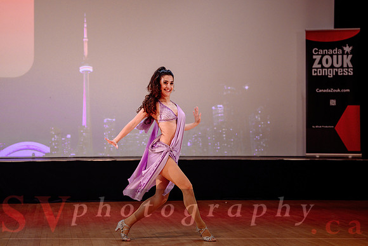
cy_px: 101
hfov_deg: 23.1
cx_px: 163
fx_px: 898
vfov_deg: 15.6
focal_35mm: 88
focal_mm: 66
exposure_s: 1/500
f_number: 2
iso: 1000
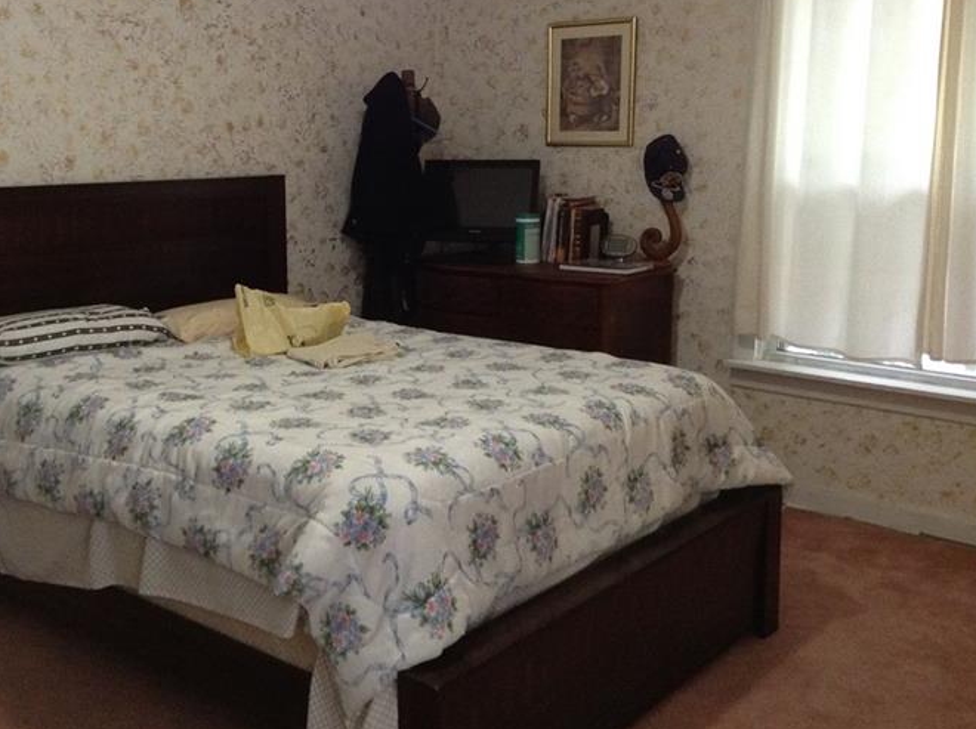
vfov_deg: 35.8
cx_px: 421
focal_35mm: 40
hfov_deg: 46.7
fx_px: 1126
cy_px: 304
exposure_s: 1/24
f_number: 2.4
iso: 250
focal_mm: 3.3
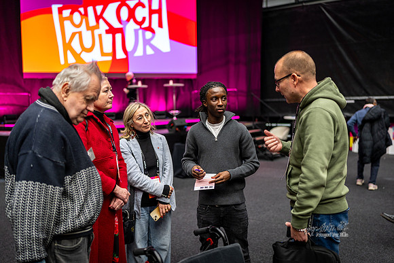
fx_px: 383
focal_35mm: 35
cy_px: 132
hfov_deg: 54.4
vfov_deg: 37.9
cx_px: 197
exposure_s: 1/160
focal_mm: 35
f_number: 1.4
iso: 250
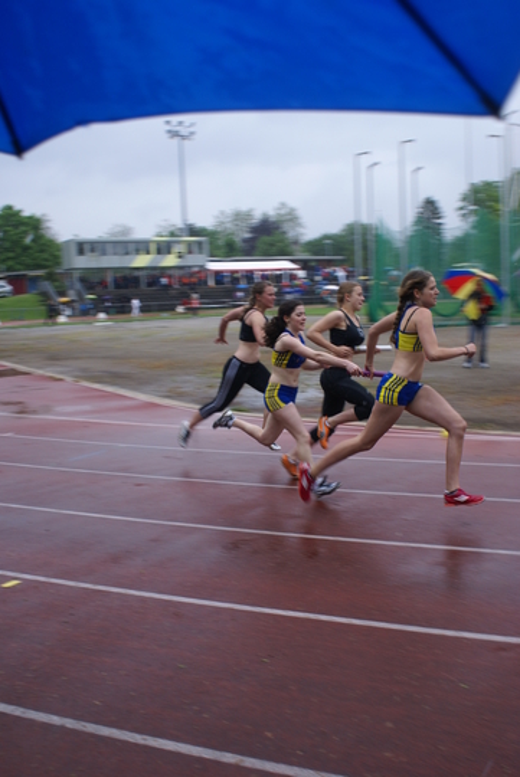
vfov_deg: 49.5
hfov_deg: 34.3
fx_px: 843
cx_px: 260
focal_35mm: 39
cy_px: 388
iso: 100
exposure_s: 1/160
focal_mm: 26
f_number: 5
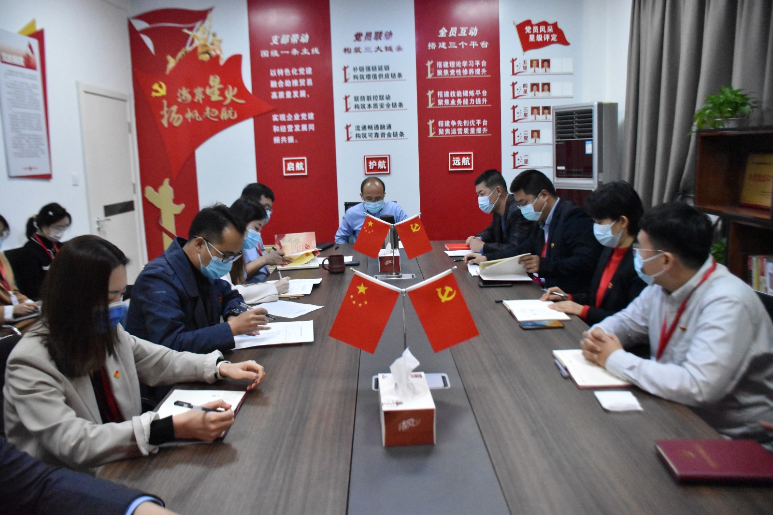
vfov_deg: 47.9
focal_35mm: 27
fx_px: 580
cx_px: 386
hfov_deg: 67.4
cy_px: 258
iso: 10000
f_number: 3.5
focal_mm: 18
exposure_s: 1/1000
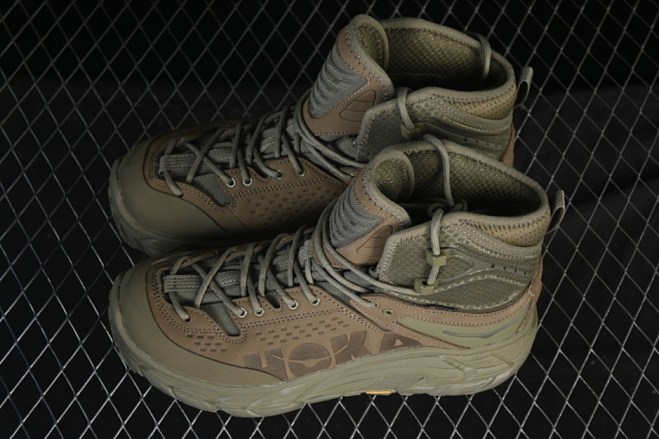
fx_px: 1373
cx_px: 330
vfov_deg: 18.2
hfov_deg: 27.0
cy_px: 220
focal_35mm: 75
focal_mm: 50
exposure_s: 1/50
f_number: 6.3
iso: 160
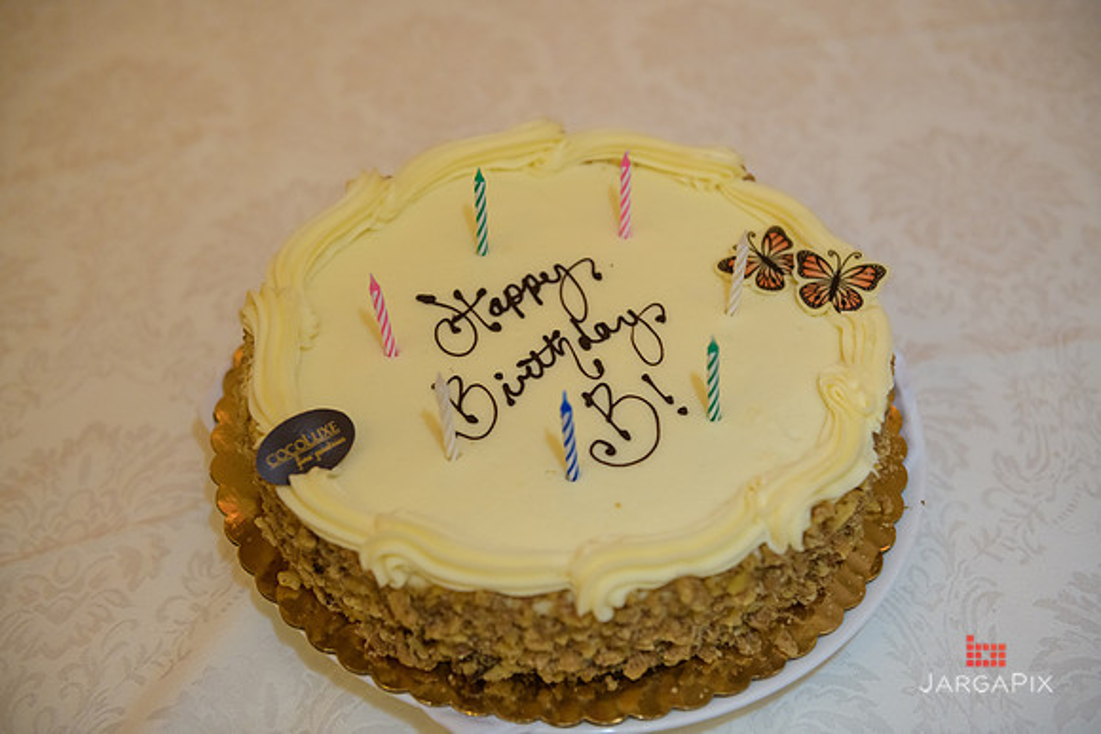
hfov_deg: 43.6
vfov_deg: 29.9
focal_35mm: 45
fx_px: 1377
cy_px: 367
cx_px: 550
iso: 1600
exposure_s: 1/125
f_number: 3.2
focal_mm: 45
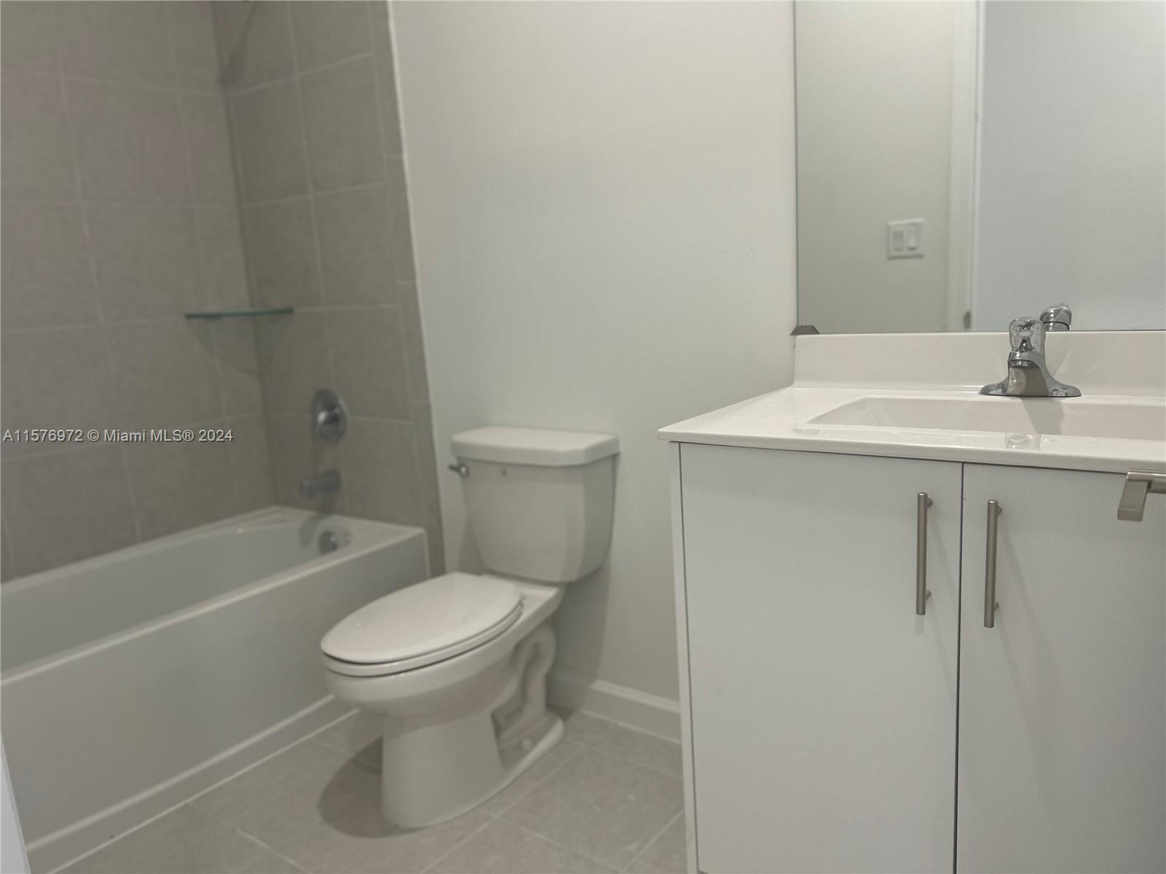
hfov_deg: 67.3
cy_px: 437
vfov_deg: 53.1
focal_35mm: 26
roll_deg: +3.9
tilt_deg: -11.4
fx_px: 876
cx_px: 583
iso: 64
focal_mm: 5.7
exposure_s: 1/60
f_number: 1.5
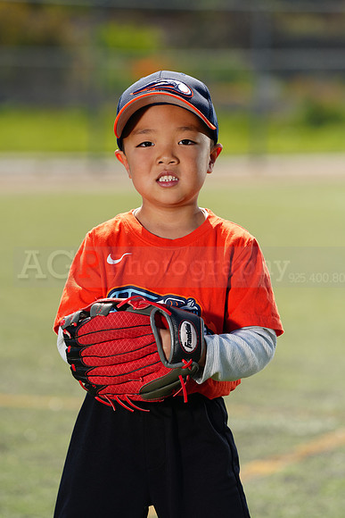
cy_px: 259
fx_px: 2873
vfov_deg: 10.3
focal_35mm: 200
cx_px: 172
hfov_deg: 6.9
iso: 50
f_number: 5
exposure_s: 1/250
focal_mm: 200
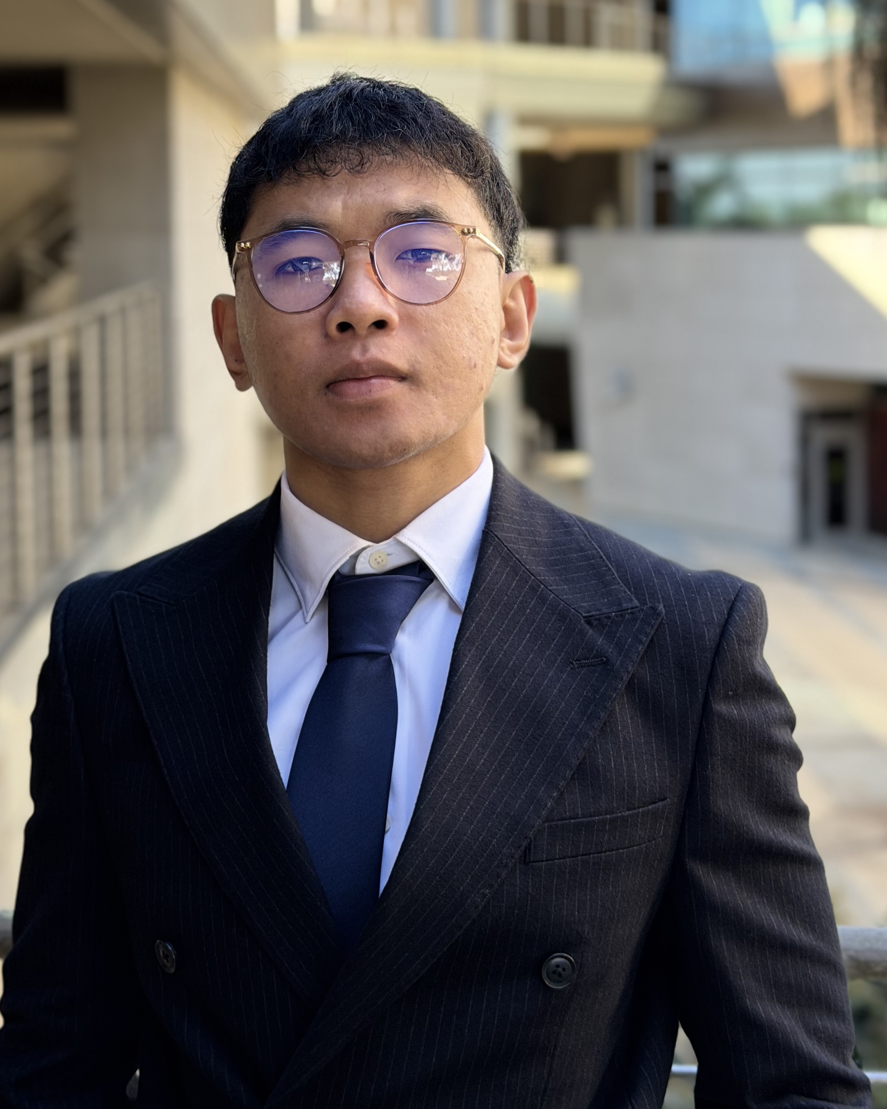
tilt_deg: -4.1
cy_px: 362
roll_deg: +1.3
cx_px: 365
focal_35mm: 67
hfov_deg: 22.8
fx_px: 2199
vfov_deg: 28.1
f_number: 1.78
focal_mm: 6.76
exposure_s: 1/336
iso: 80
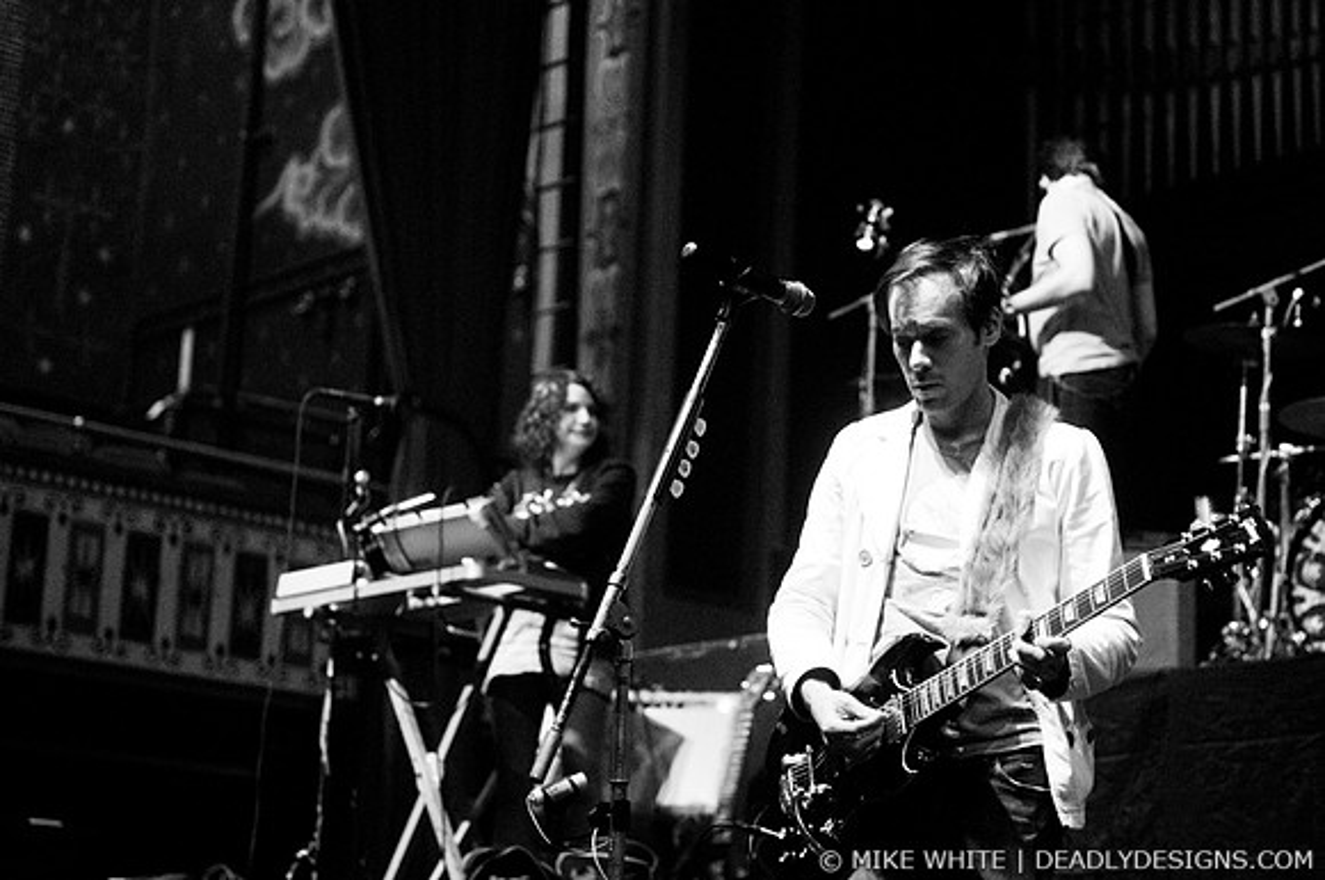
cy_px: 440
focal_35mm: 78
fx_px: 2867
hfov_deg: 26.0
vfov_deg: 17.4
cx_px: 662
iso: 800
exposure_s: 1/160
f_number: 2.8
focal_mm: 52
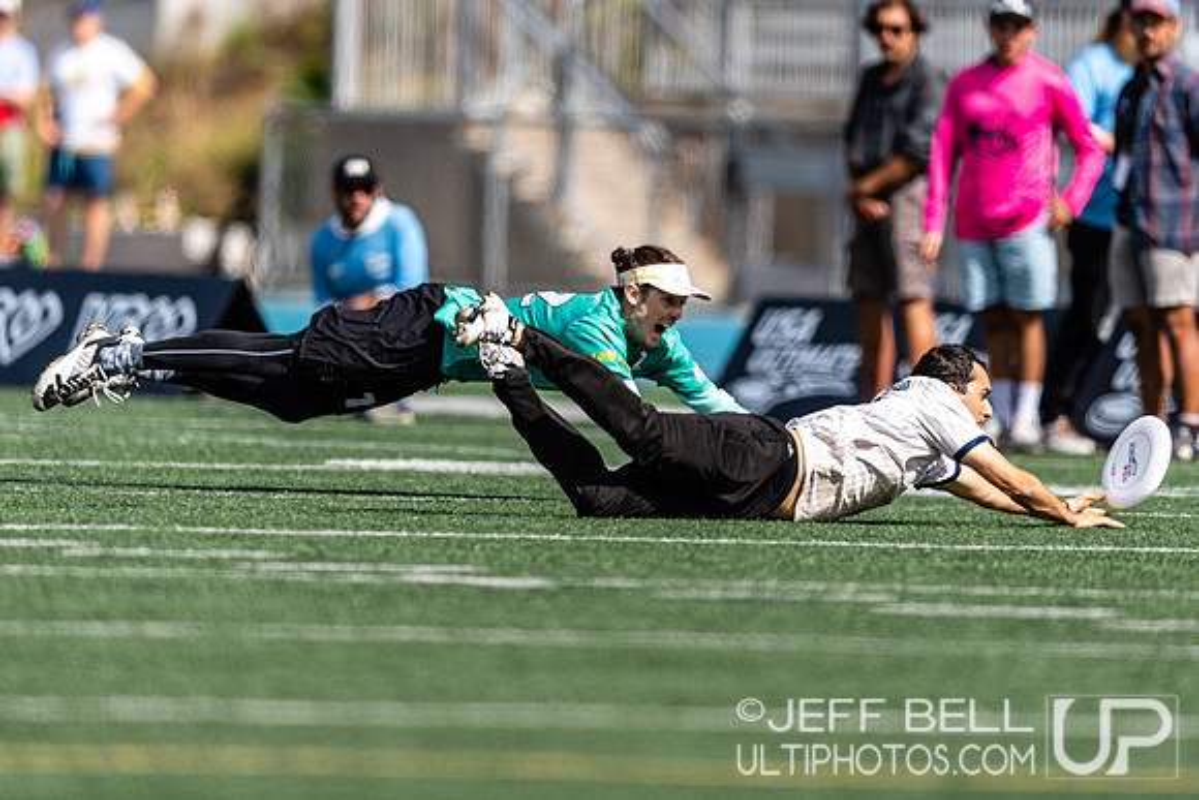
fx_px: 17771
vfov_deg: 2.6
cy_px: 267
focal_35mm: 533
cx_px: 673
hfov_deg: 3.9
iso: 100
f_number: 2.8
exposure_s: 1/3200
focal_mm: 400
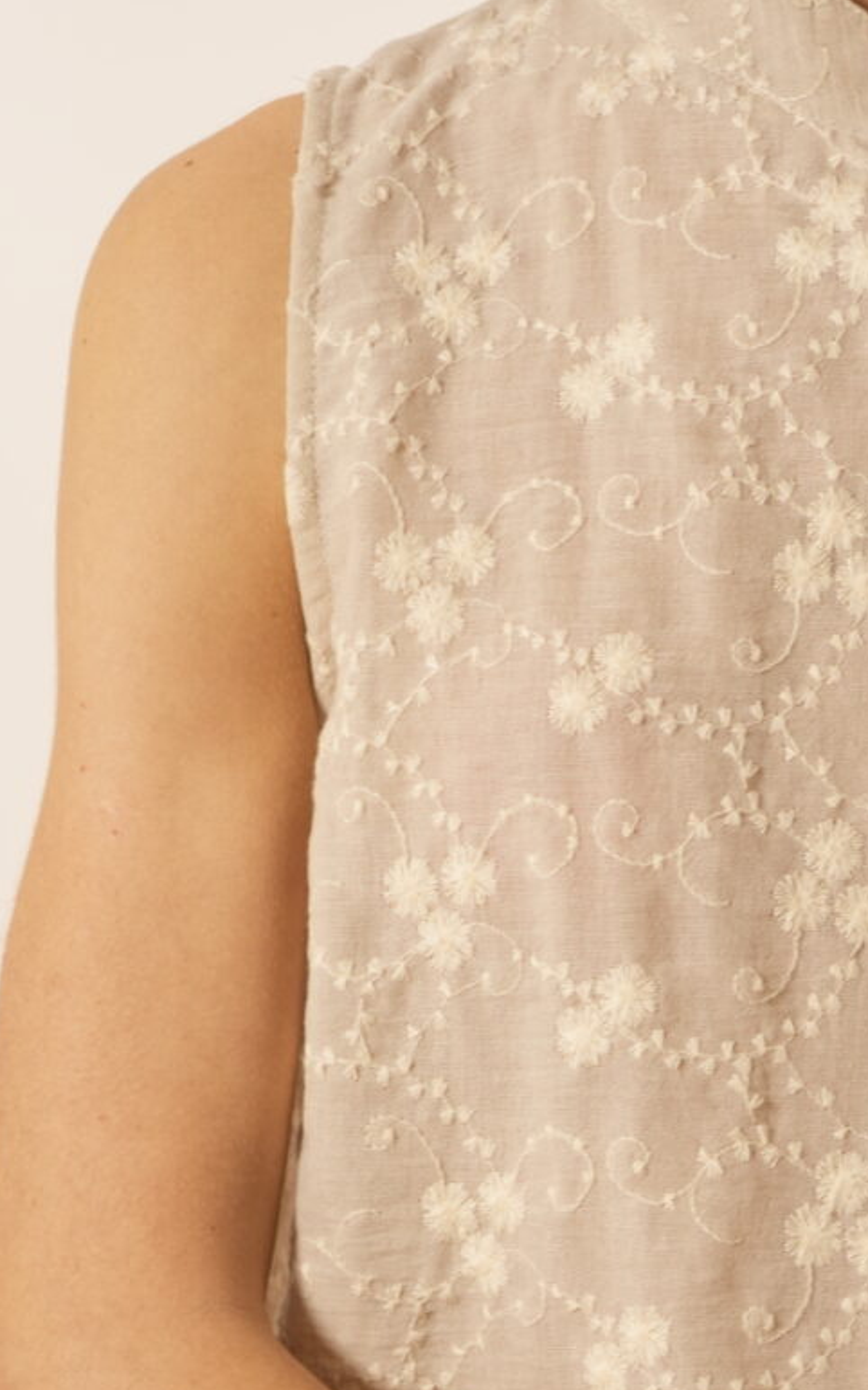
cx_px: 922
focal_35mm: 119
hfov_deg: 10.9
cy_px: 1046
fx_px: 4503
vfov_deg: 17.4
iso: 400
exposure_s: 1/50
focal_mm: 50
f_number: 3.2
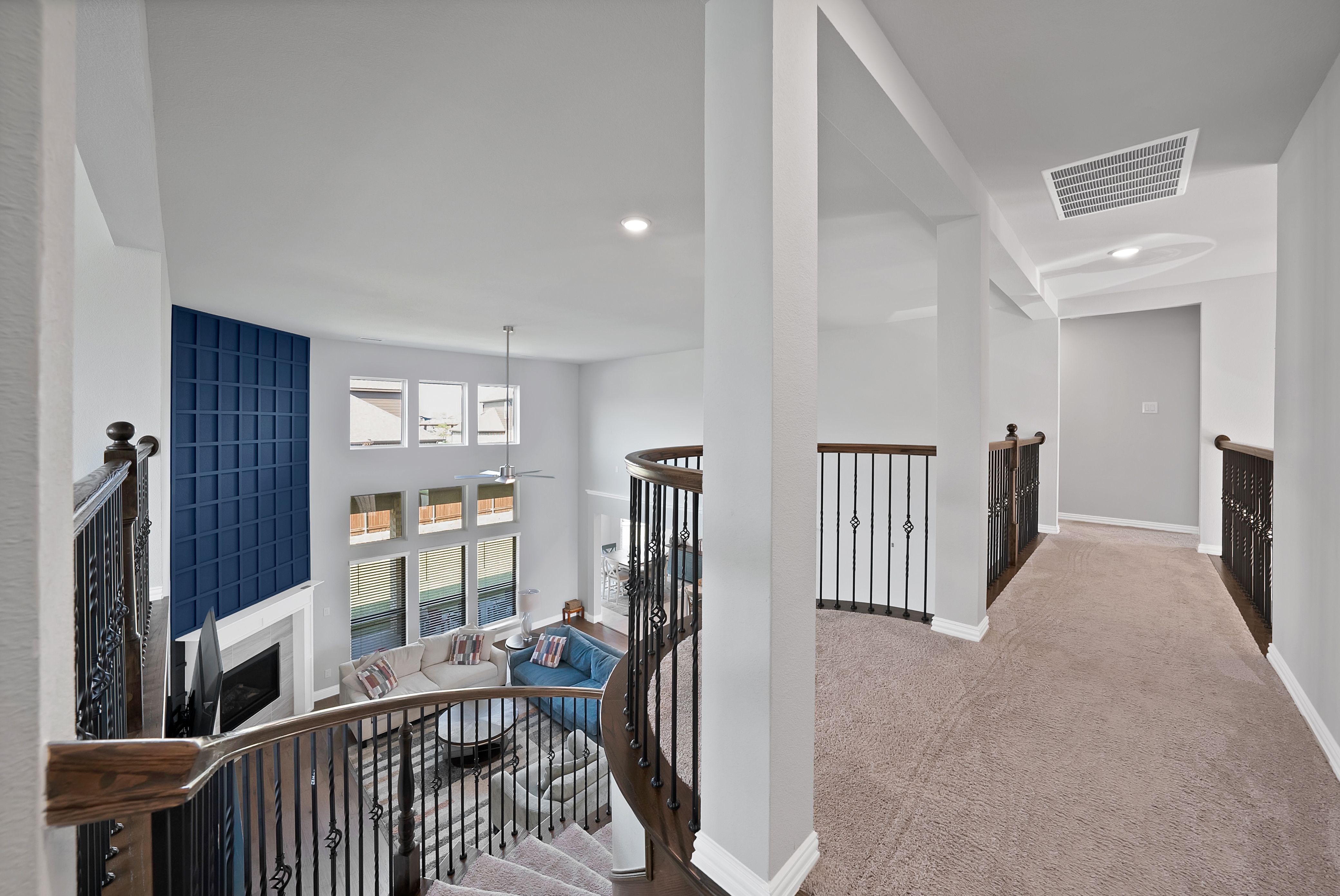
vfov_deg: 90.1
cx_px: 670
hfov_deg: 112.6
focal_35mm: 12
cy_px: 448
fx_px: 447
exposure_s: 1/4
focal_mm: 12
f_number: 9
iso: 640
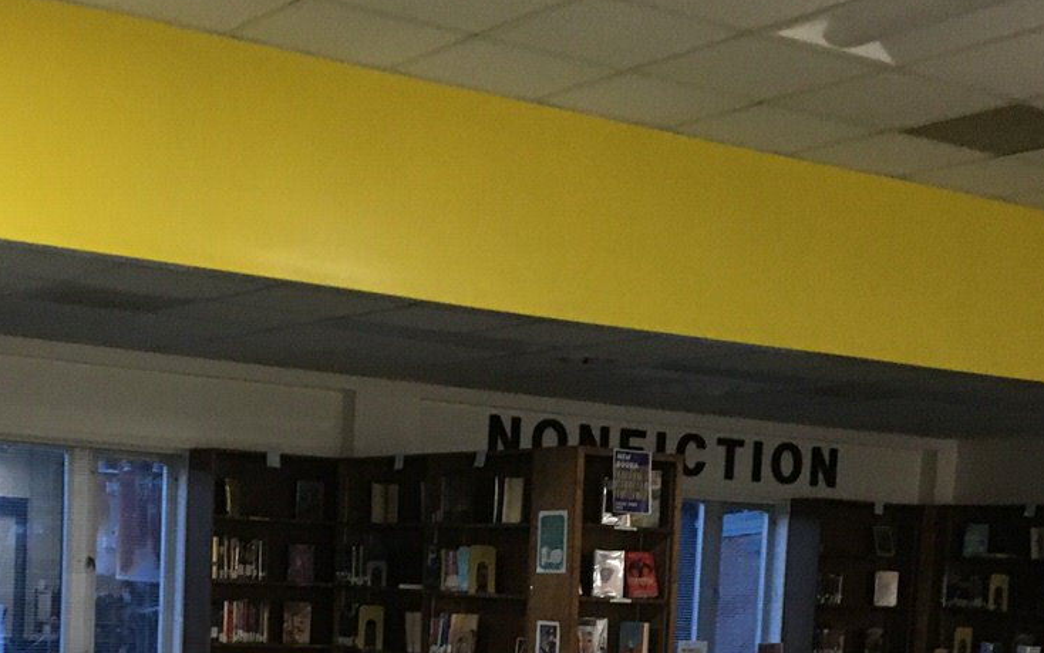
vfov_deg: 18.6
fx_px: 1907
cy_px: 745
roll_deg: -3.6
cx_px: 472
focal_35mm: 67
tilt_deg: -6.8
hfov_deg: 30.6
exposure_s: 1/15
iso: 250
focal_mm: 4.15
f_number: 2.2
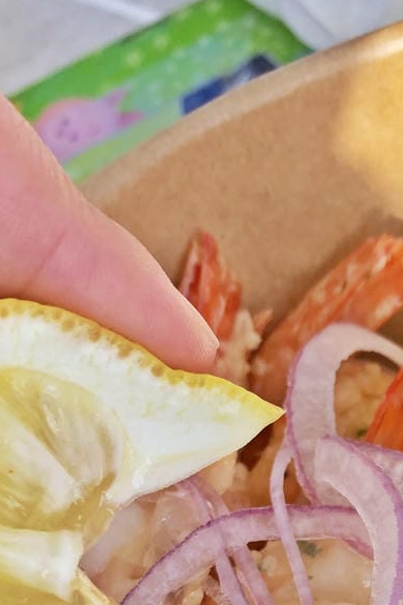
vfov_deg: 23.1
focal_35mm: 81
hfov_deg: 16.7
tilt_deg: -56.7
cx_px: 317
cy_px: 713
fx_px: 1361
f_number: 1.8
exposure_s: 1/979
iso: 20
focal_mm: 3.99
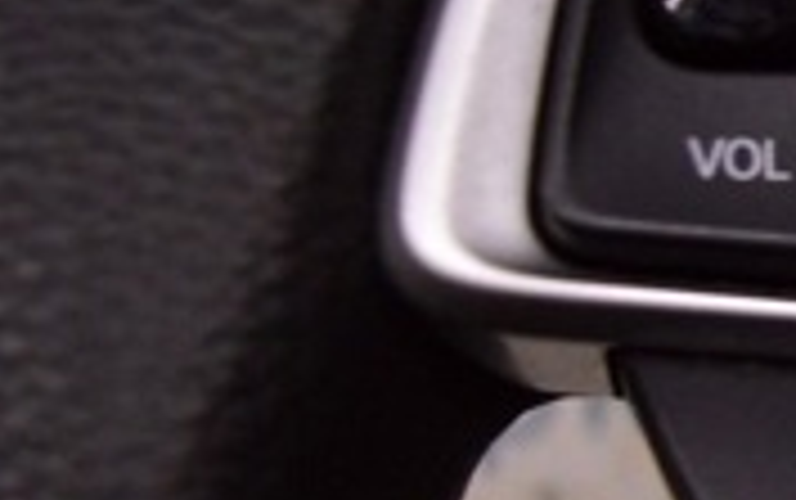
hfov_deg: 14.8
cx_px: 1327
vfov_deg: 10.3
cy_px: 151
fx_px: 2754
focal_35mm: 127
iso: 1600
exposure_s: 1/400
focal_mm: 23
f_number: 4
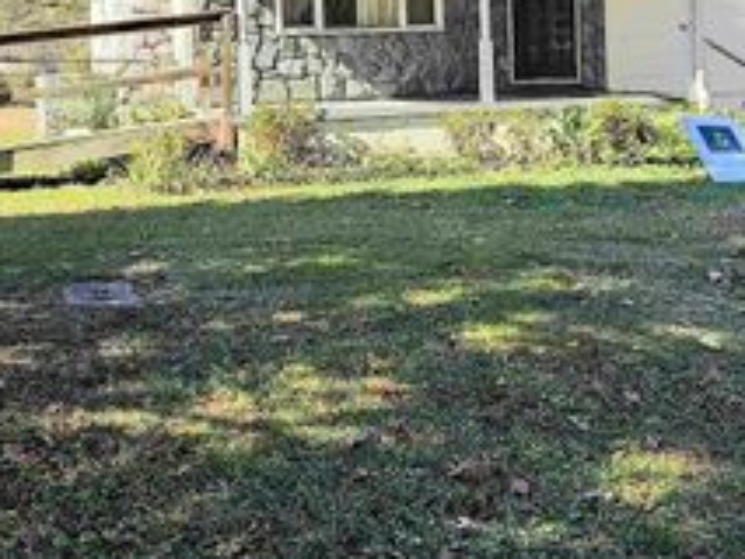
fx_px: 1163
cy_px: 30
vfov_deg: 26.0
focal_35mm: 54
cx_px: 500
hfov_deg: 35.2
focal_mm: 6.3
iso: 10
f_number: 1.7
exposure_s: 1/303
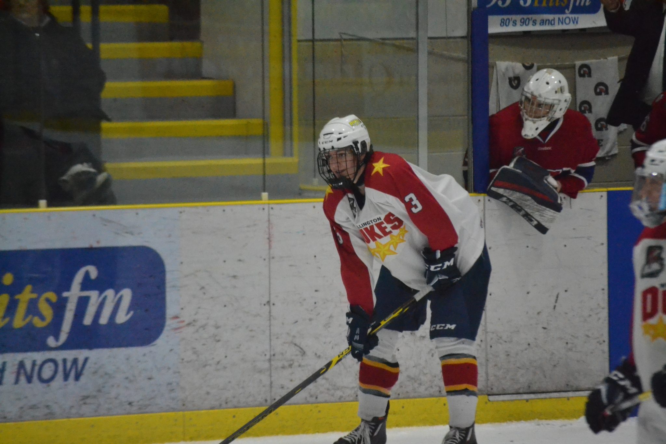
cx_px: 333
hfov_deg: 6.9
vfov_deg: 4.6
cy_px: 222
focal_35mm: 300
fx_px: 5549
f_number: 5.6
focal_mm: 200
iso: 6400
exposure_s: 1/500
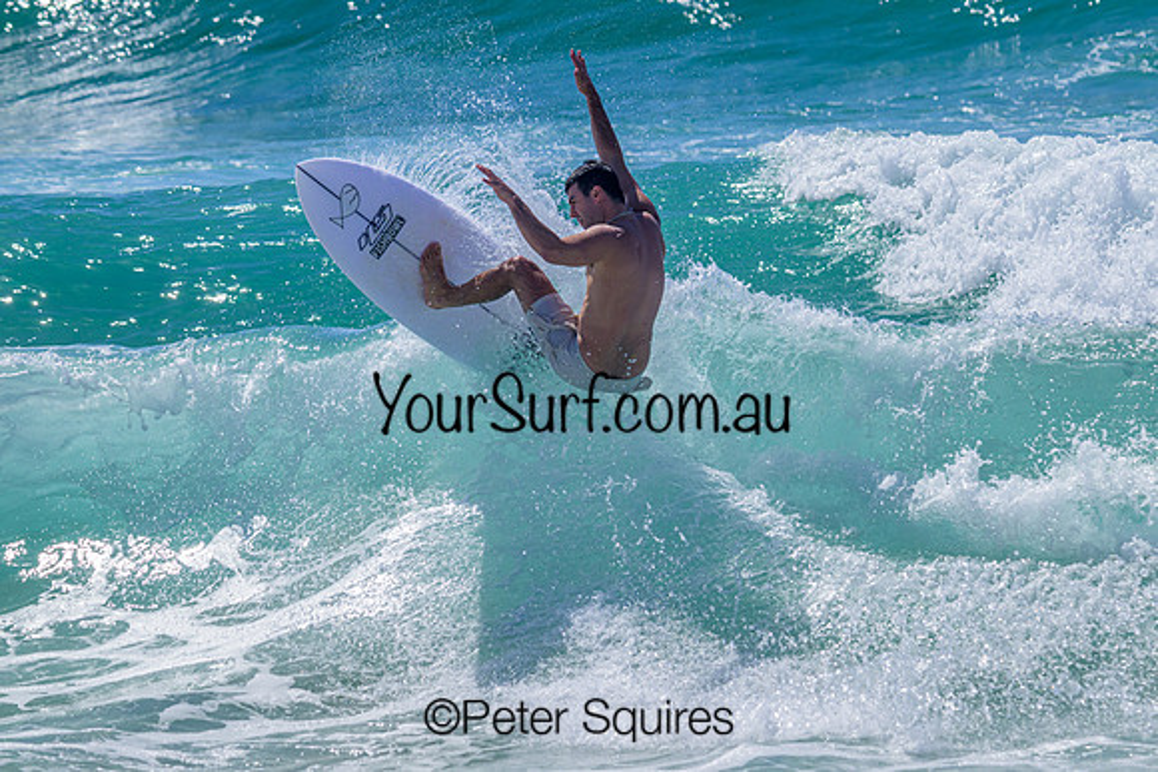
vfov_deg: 3.1
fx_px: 14473
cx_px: 685
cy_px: 318
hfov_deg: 4.6
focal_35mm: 450
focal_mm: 380
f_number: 11
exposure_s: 1/2000
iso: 720
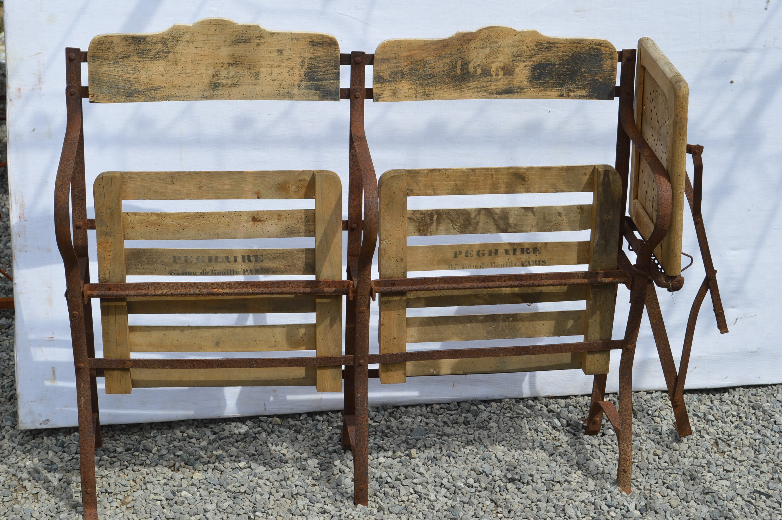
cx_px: 391
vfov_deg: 20.6
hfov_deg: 30.5
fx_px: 1432
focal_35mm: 66
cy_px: 260
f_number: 8
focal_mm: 44
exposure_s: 1/250
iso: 100
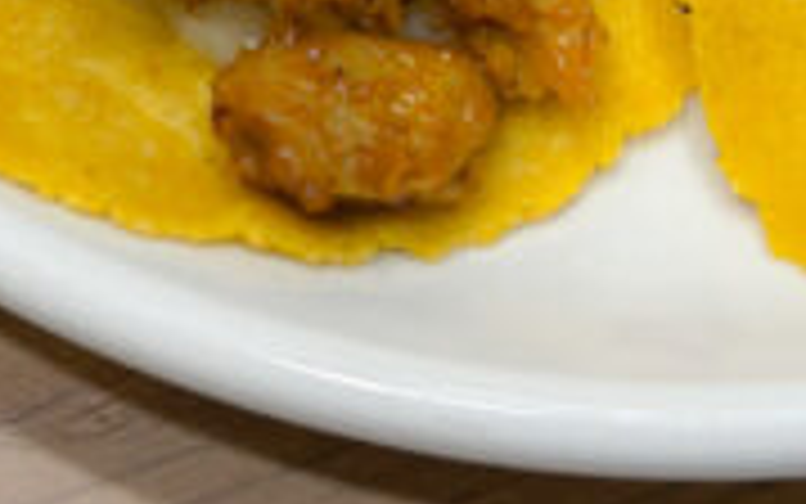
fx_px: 3999
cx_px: 522
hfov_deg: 11.5
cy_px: -742
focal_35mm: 182
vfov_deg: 6.8
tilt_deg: -62.0
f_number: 1.78
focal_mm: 6.86
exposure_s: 1/71
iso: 80
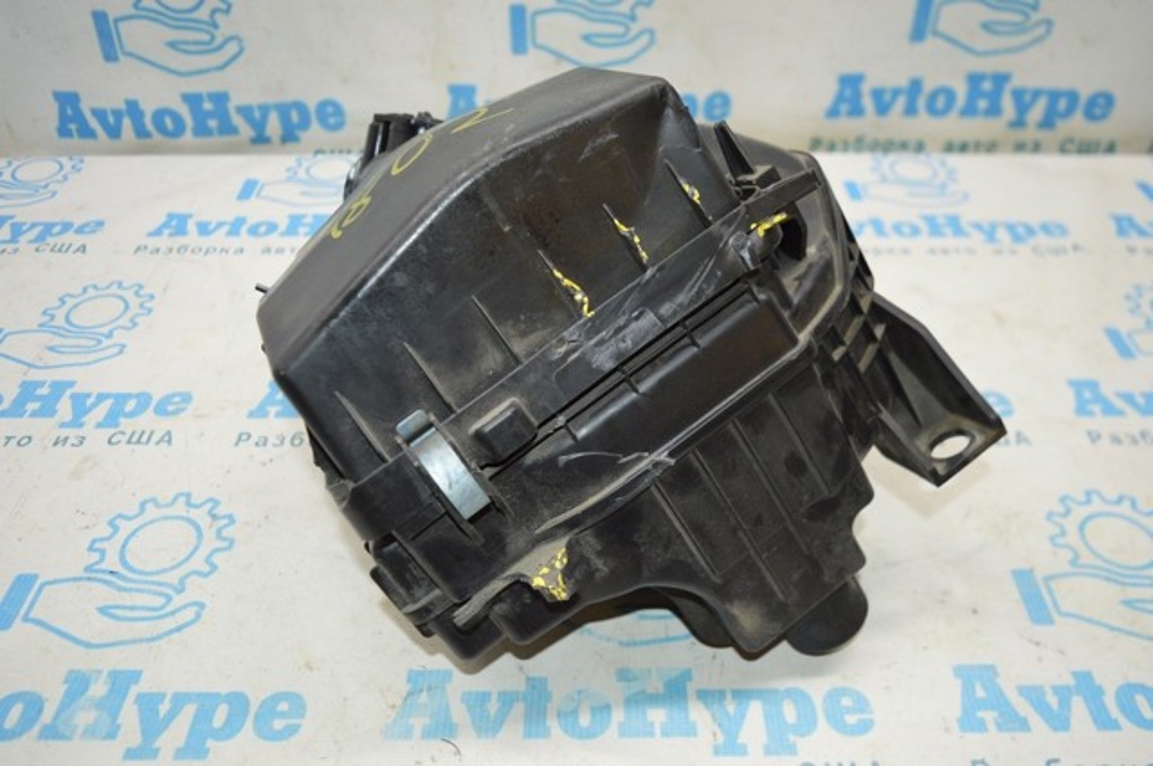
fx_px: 960
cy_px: 383
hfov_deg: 62.0
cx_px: 576
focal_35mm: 30
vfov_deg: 43.5
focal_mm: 20
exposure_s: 1/60
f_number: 3.5
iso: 500
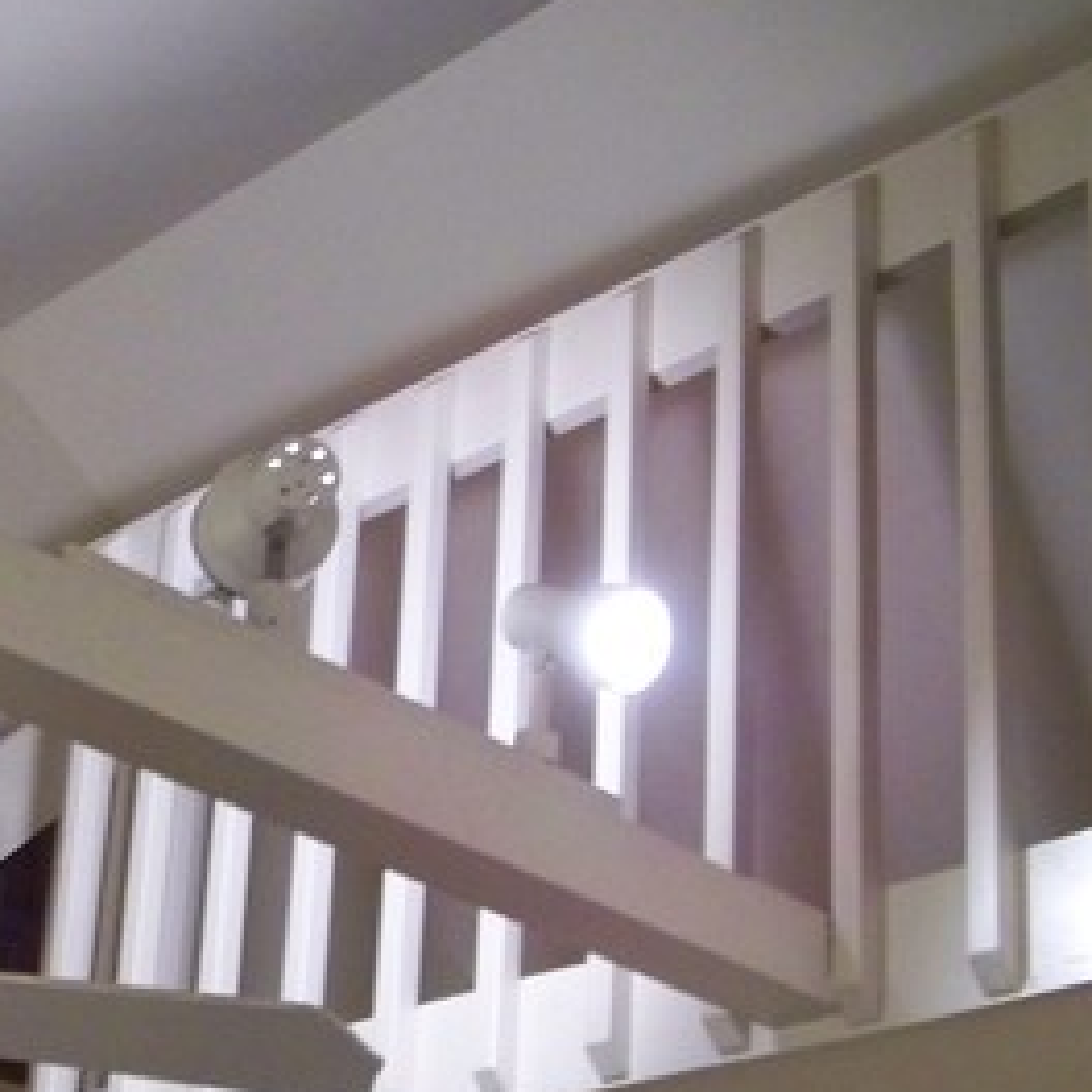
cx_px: 149
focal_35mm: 77
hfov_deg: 22.0
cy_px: 840
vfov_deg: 22.2
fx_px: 2748
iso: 400
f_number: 2.8
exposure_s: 1/20
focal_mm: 5.85
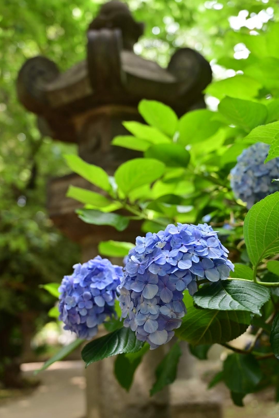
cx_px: 140
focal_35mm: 43
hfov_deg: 31.2
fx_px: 500
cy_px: 209
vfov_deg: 45.4
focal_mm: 43
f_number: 4
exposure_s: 1/160
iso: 160
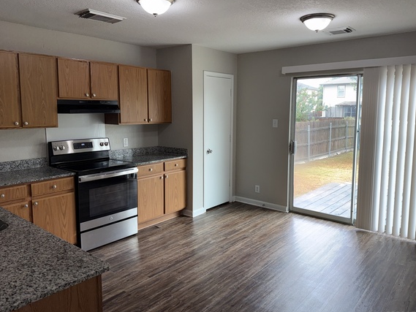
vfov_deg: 51.3
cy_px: 143
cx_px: 211
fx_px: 325
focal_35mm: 27
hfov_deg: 65.3
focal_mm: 6.76
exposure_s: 1/189
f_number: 1.78
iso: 100
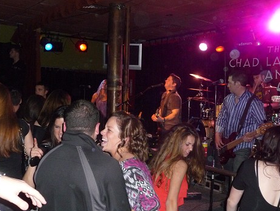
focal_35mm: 41
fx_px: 332
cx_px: 142
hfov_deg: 45.7
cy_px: 110
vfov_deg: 35.2
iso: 640
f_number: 3.8
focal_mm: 6.3
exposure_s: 1/30
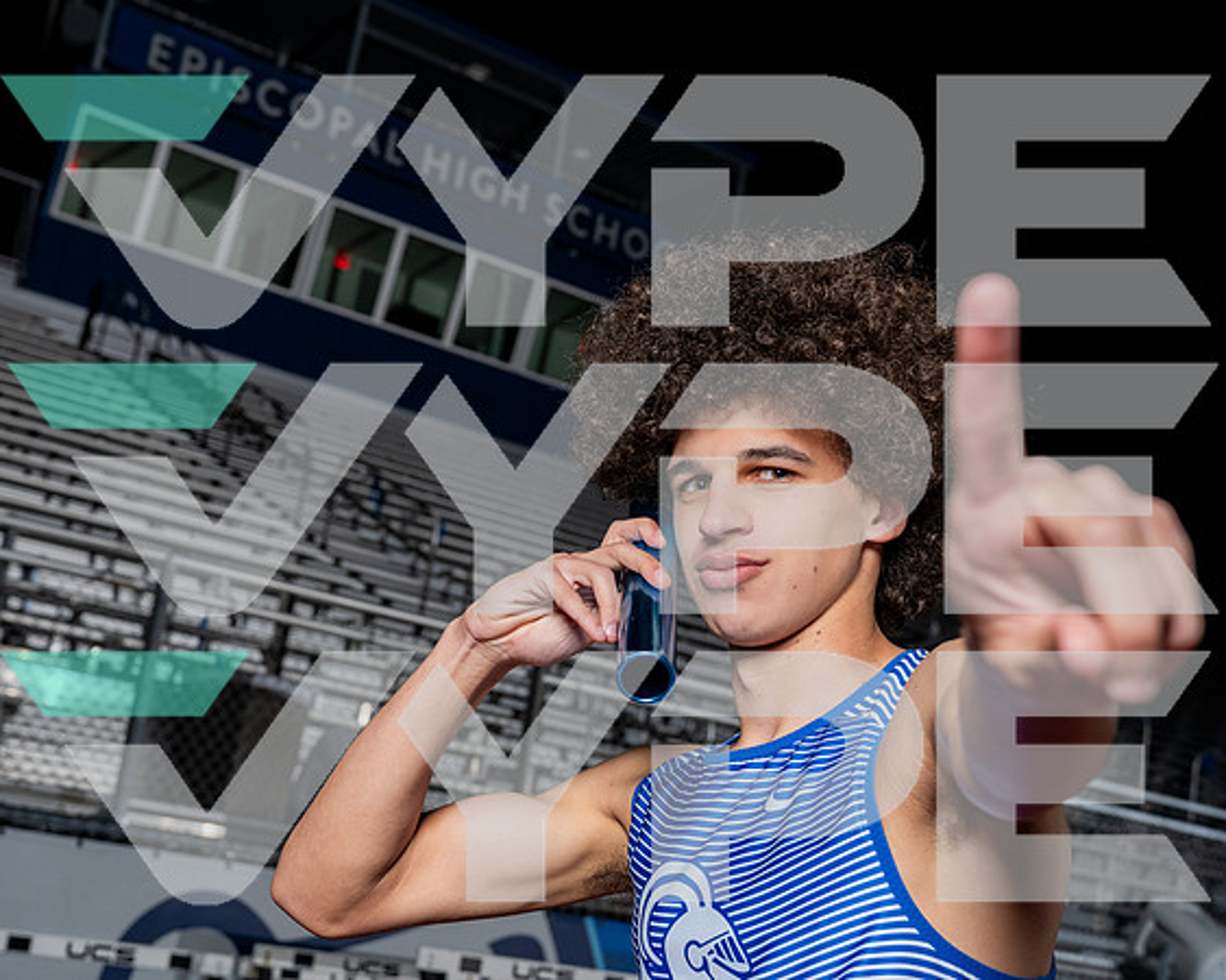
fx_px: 1783
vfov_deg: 30.7
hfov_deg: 37.8
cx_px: 500
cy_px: 485
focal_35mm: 49
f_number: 5.6
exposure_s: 1/250
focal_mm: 43
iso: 1250
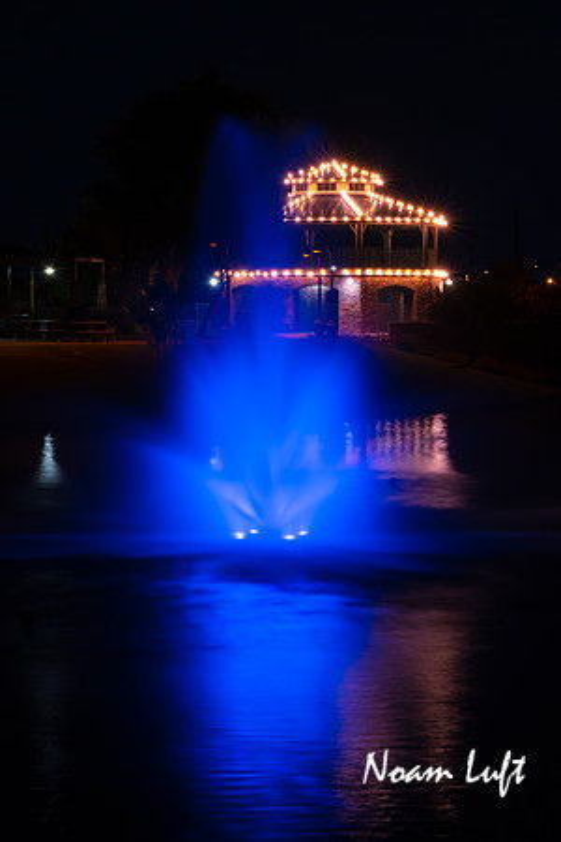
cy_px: 340
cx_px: 209
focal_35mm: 118
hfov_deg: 11.6
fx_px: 2766
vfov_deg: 17.3
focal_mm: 65
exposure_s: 10
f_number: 20
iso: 100
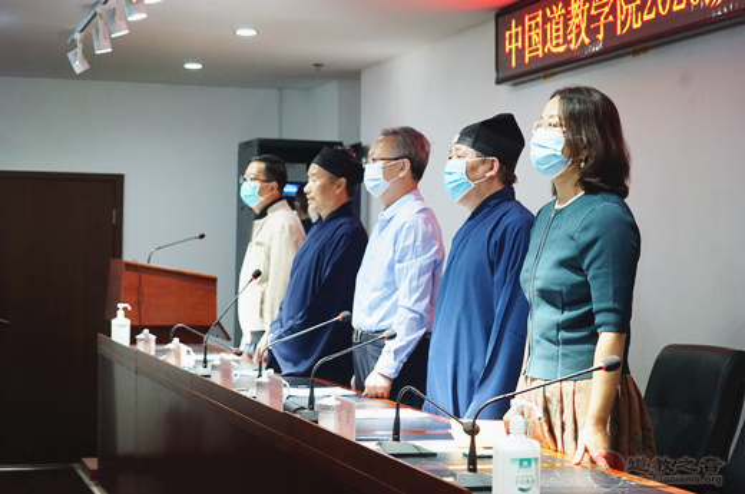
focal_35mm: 70
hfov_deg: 28.9
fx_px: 1446
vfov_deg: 19.4
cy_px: 247
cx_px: 372
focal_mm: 70
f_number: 5.6
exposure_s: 1/80
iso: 3200
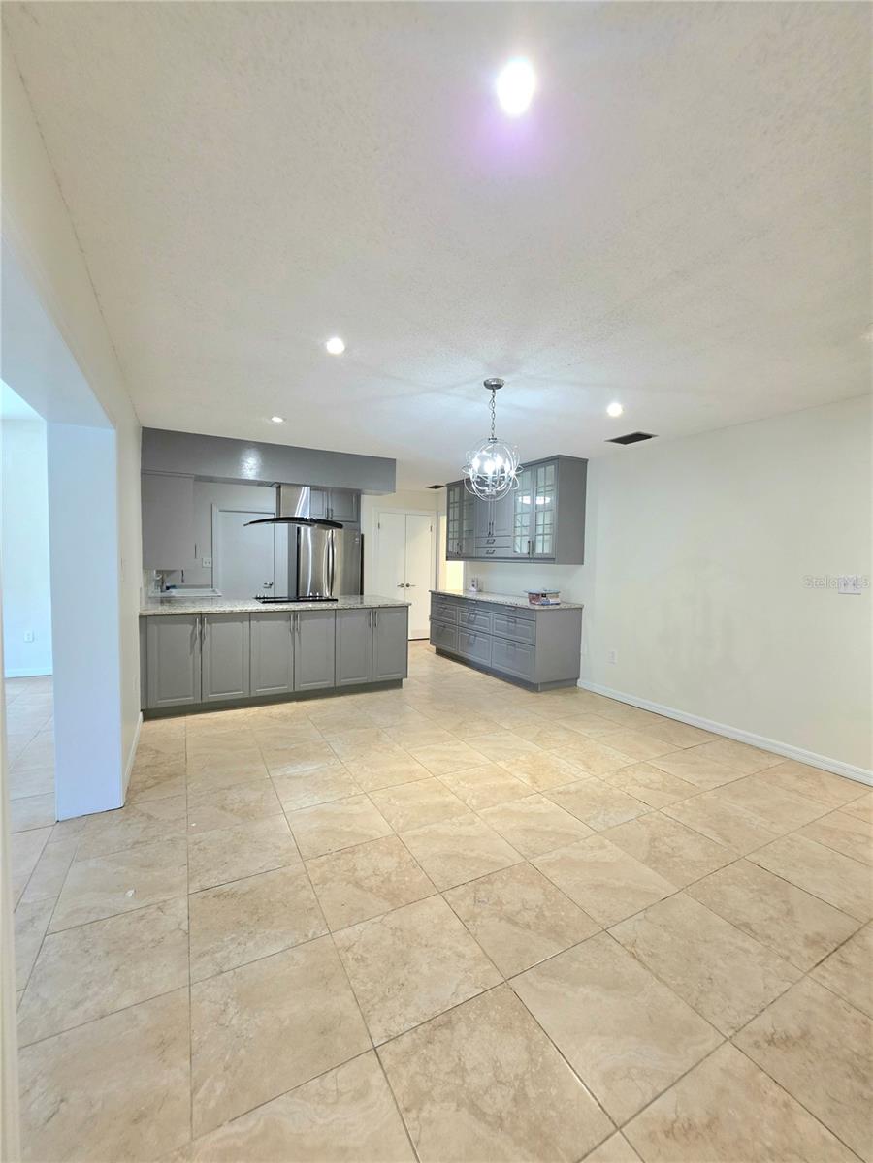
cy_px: 582
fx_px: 437
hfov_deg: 89.9
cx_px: 436
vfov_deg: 106.2
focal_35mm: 13
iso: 200
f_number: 1.9
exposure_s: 1/120
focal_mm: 2.2
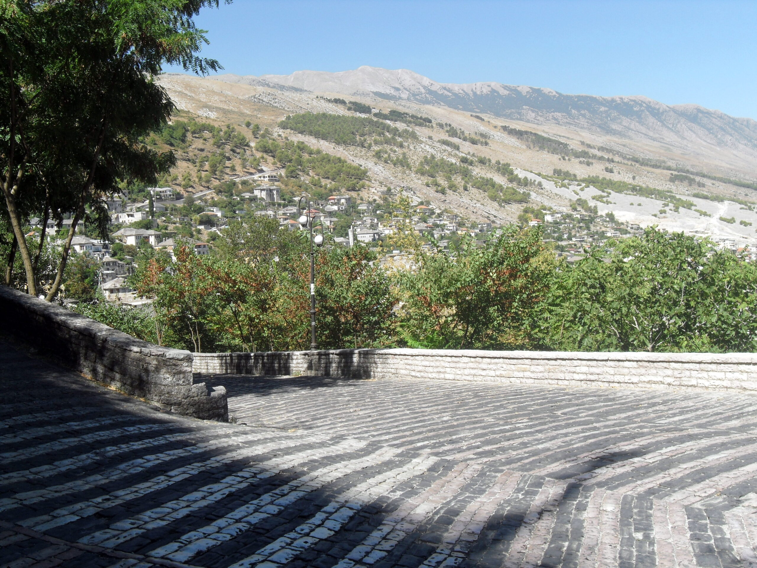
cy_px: 284
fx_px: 765
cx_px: 378
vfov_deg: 40.7
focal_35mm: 35
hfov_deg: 52.6
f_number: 5.1
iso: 80
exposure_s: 1/350
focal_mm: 6.3
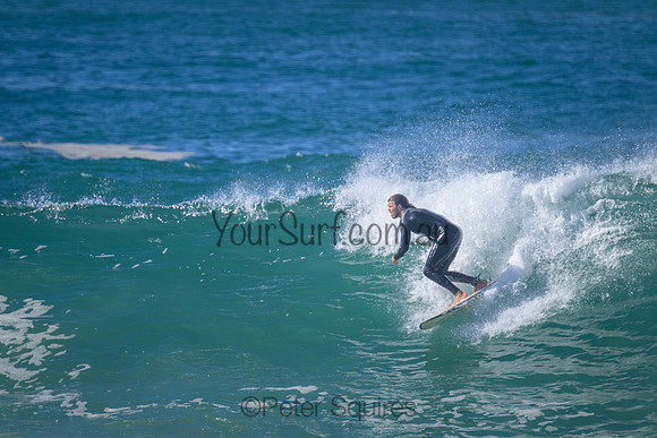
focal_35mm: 800
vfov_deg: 1.7
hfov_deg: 2.6
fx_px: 14603
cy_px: 219
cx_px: 328
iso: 1250
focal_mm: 800
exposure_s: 1/2000
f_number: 11
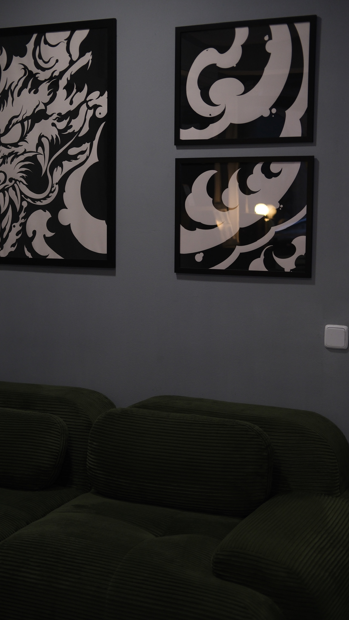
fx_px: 921
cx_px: 153
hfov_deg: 21.4
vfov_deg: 37.2
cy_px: 311
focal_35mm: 56
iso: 640
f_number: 2
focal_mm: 35
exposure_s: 1/105
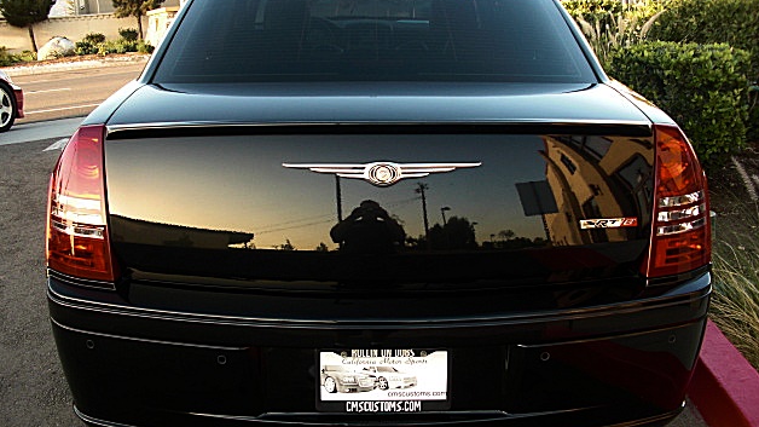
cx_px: 378
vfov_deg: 29.7
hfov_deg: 50.5
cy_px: 204
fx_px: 805
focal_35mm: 40
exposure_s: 1/100
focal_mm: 6.3
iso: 100
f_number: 2.8
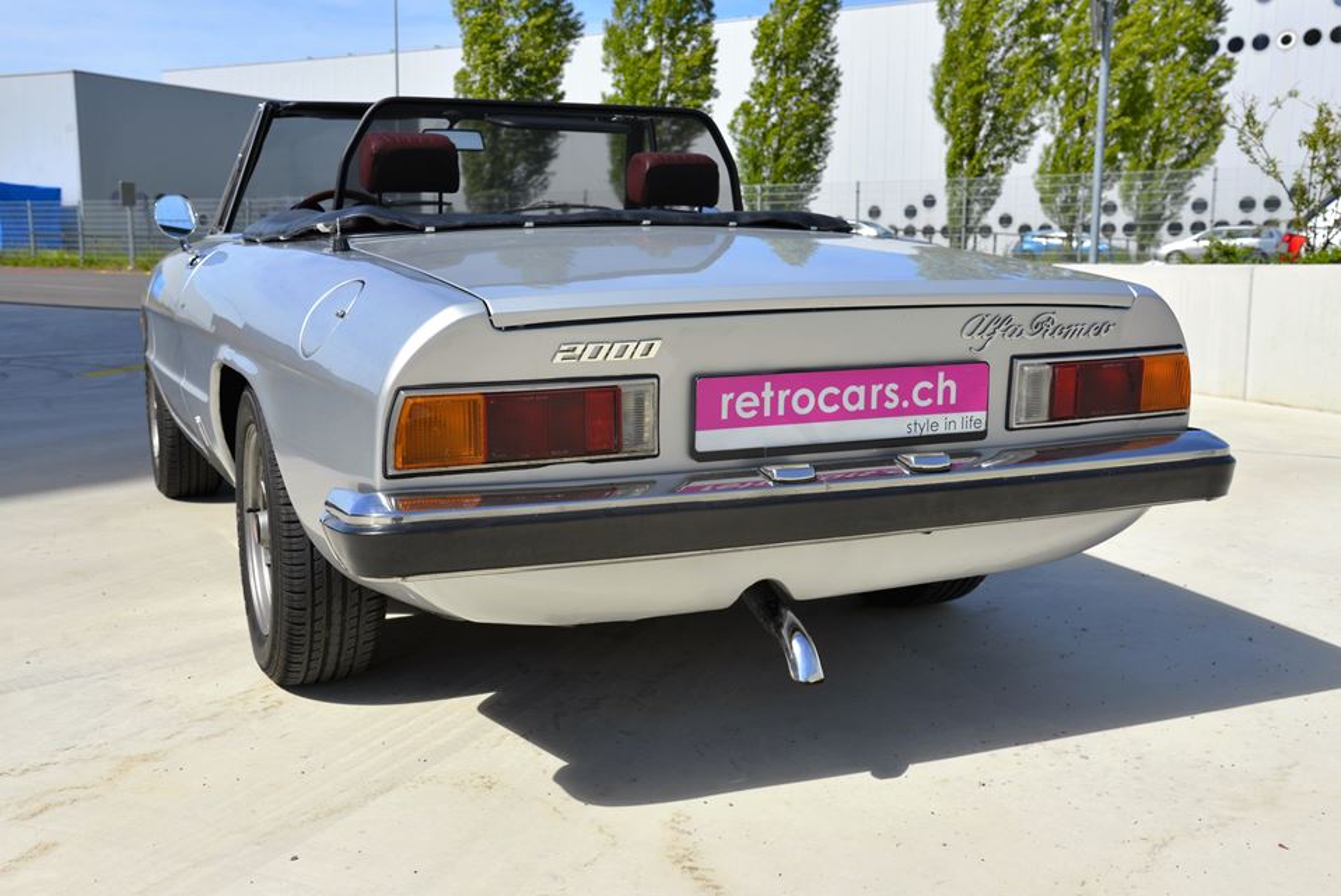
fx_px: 1416
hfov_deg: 50.7
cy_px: 448
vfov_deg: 35.1
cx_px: 670
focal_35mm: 38
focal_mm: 38
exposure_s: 1/250
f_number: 8
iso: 100
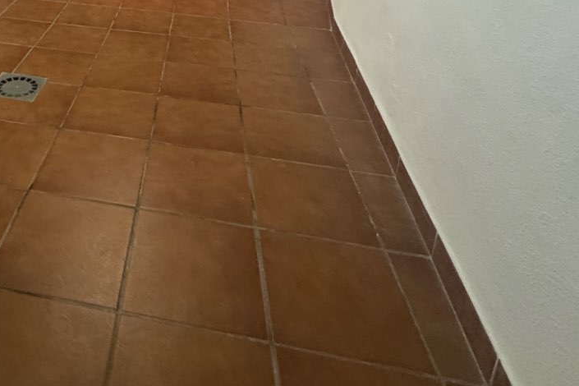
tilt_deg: -12.5
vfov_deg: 35.7
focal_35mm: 31
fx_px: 499
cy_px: -45
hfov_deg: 55.7
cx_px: 111
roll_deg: -1.2
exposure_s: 1/50
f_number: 2.2
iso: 500
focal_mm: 2.22
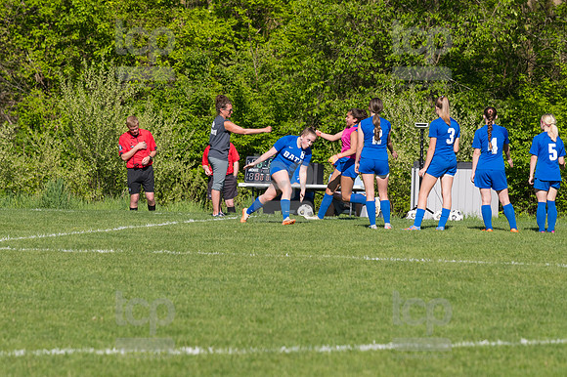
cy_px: 188
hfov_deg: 6.9
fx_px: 4722
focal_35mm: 300
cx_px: 284
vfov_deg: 4.6
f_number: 5.6
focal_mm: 200
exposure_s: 1/1600
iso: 250
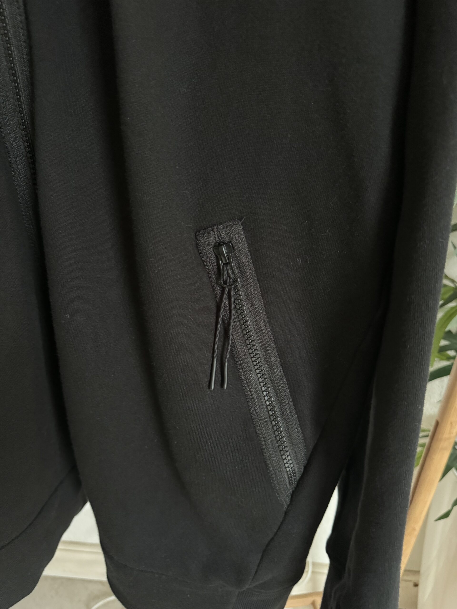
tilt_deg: -23.5
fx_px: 422
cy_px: 304
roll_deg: -1.4
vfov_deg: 71.6
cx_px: 228
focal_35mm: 24
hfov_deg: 56.8
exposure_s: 1/44
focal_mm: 6.76
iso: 800
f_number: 1.78
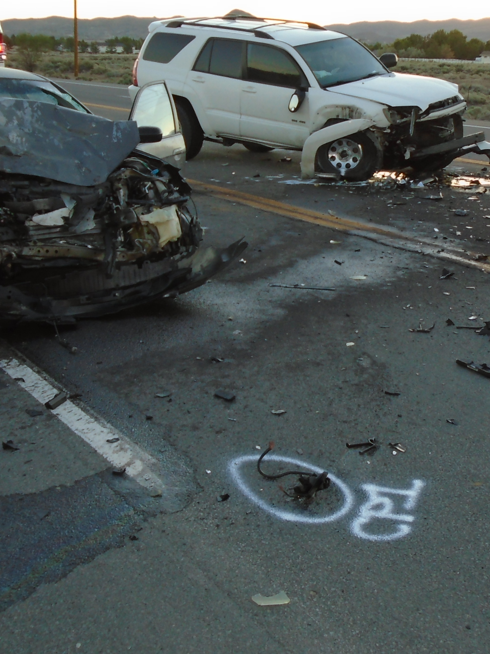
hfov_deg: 31.5
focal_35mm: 46
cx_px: 288
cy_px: 294
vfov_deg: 41.2
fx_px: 868
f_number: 3.2
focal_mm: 4.6
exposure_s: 1/80
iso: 100
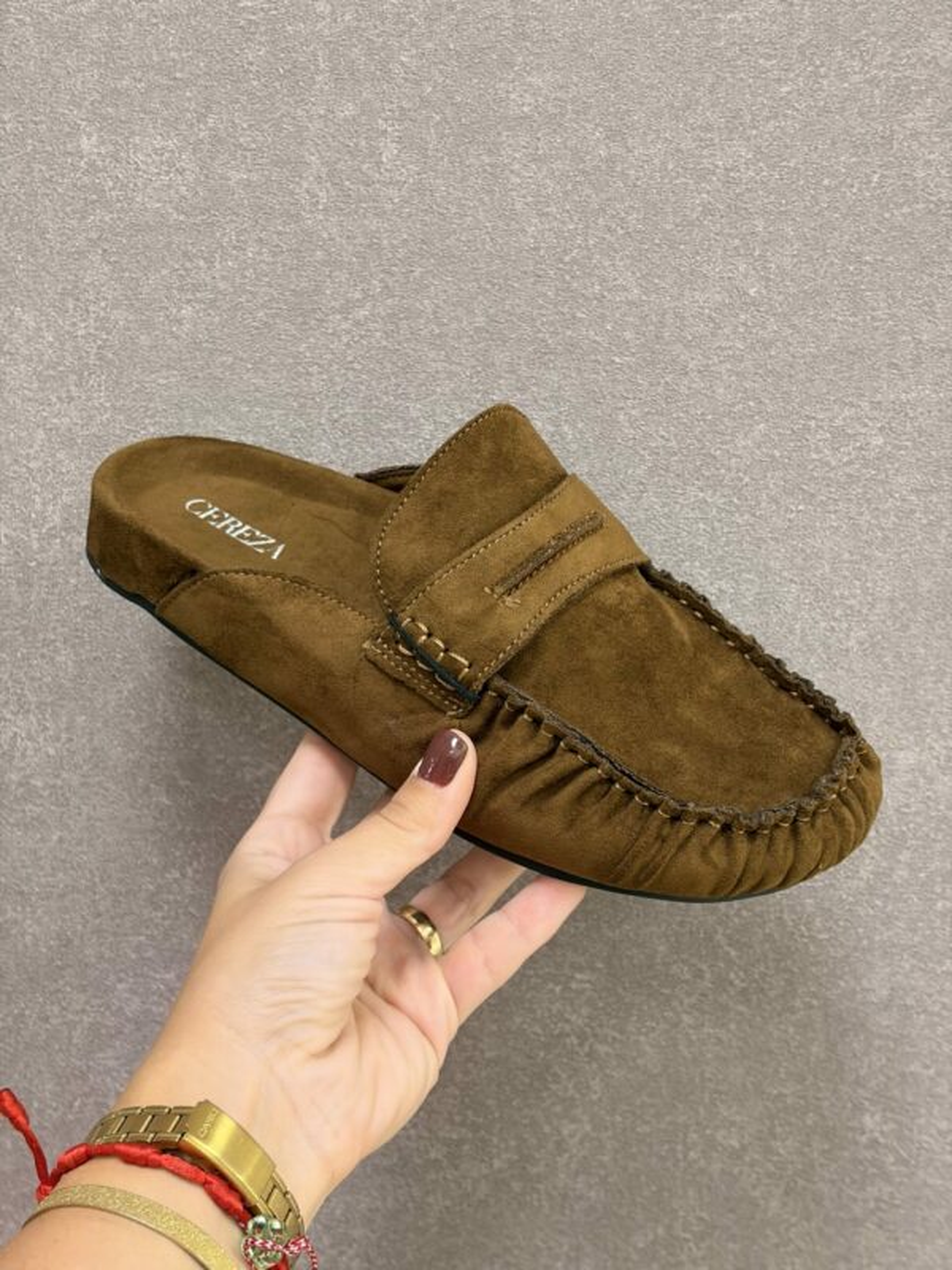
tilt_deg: -7.2
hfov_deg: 28.0
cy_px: 635
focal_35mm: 52
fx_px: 1907
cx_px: 476
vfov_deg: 36.8
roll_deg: -1.4
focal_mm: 5.96
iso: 80
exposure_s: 1/50
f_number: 1.6
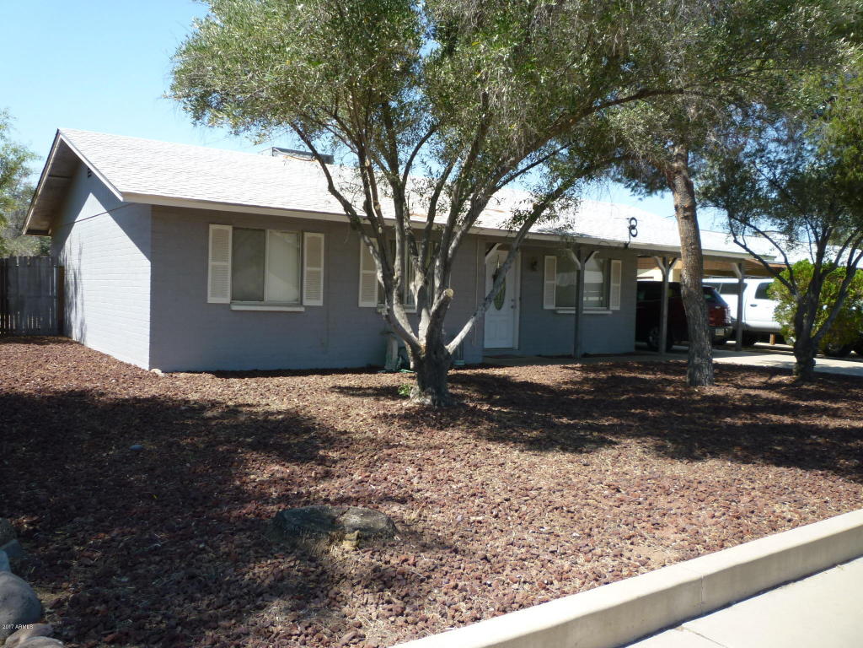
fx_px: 723
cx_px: 432
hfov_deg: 61.7
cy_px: 324
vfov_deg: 48.2
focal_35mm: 29
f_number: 3.3
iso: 80
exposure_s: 1/400
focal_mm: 5.2
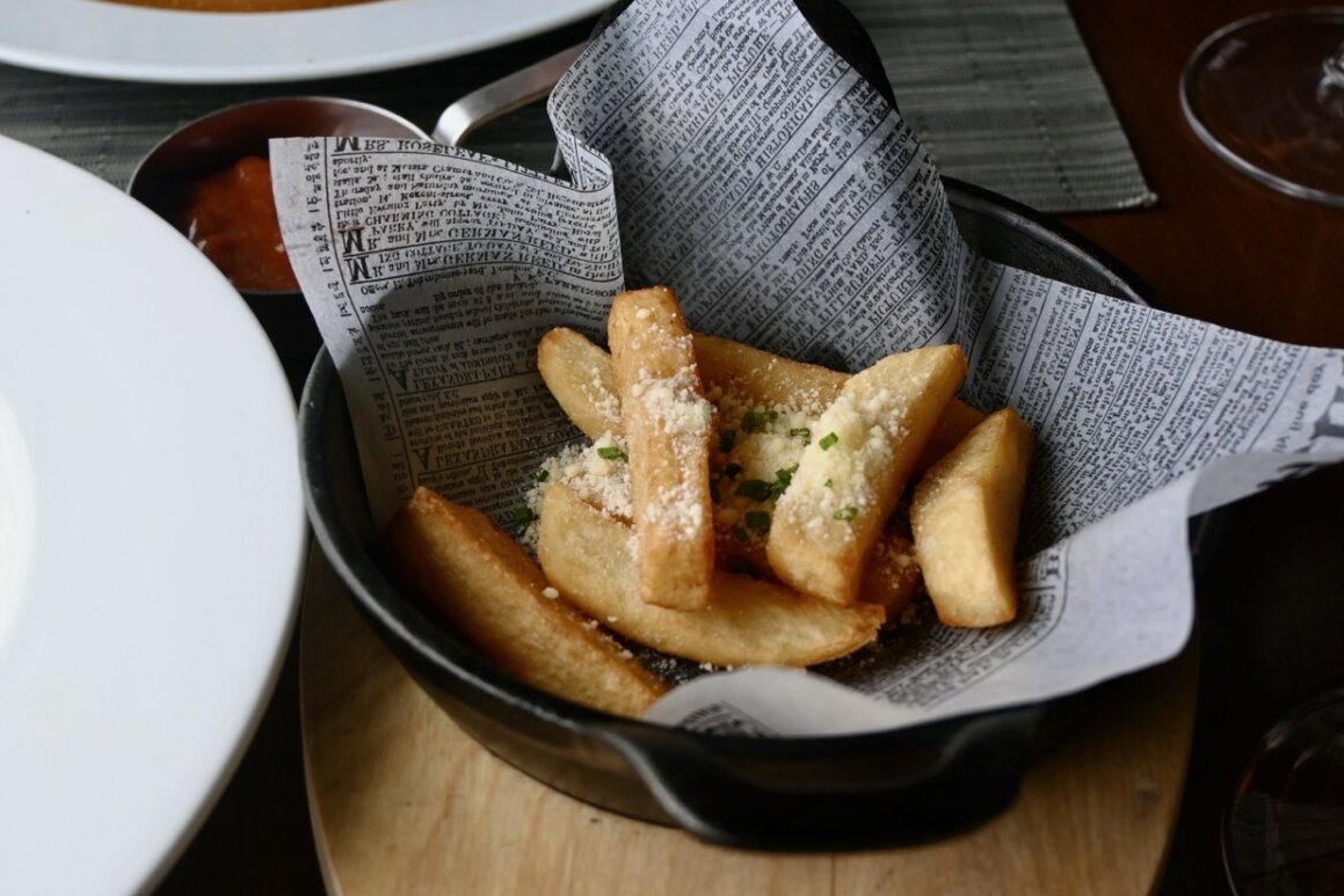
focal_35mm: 59
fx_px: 2203
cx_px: 676
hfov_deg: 33.9
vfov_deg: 23.0
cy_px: 461
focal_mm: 38
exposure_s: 1/250
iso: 400
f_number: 5.6
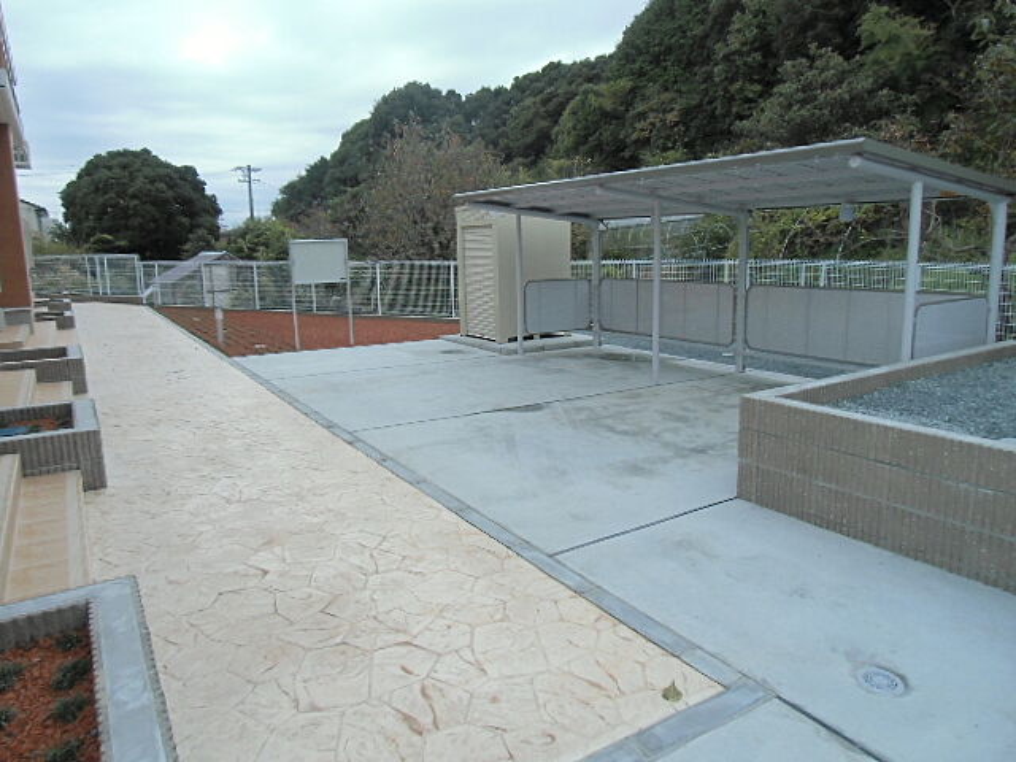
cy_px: 381
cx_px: 508
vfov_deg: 56.8
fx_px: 704
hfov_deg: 71.6
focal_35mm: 24
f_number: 3
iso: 64
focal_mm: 4.24
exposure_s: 1/400
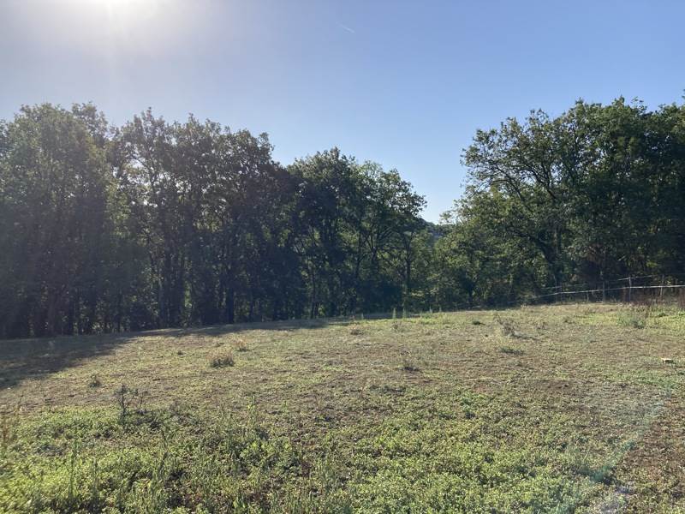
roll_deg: -3.1
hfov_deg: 63.4
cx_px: 342
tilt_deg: -1.5
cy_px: 257
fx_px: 554
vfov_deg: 49.7
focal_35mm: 28
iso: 20
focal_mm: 3.99
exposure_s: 1/2433
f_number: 1.8
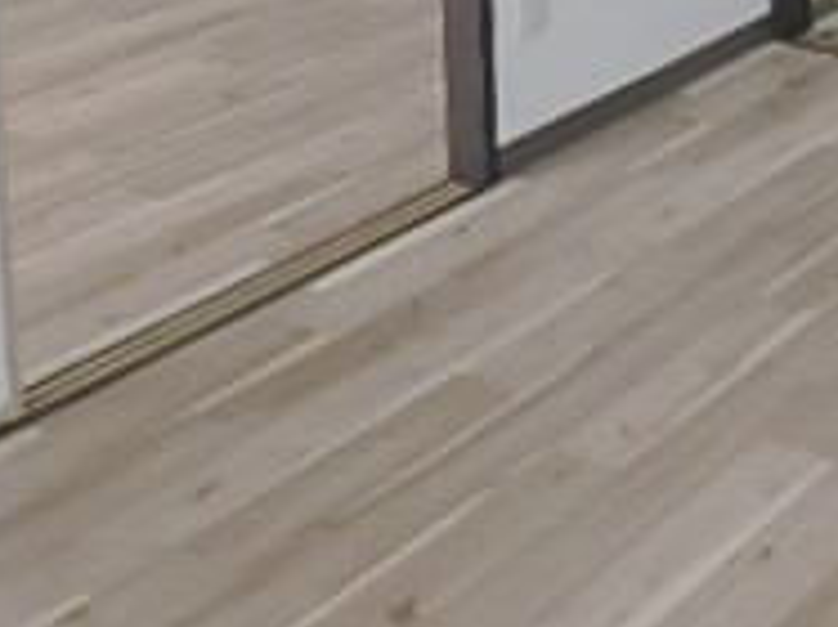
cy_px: -443
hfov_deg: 24.9
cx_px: 950
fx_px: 1742
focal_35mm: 72
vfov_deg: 17.3
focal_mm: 3.7
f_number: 3.5
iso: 125
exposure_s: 1/60
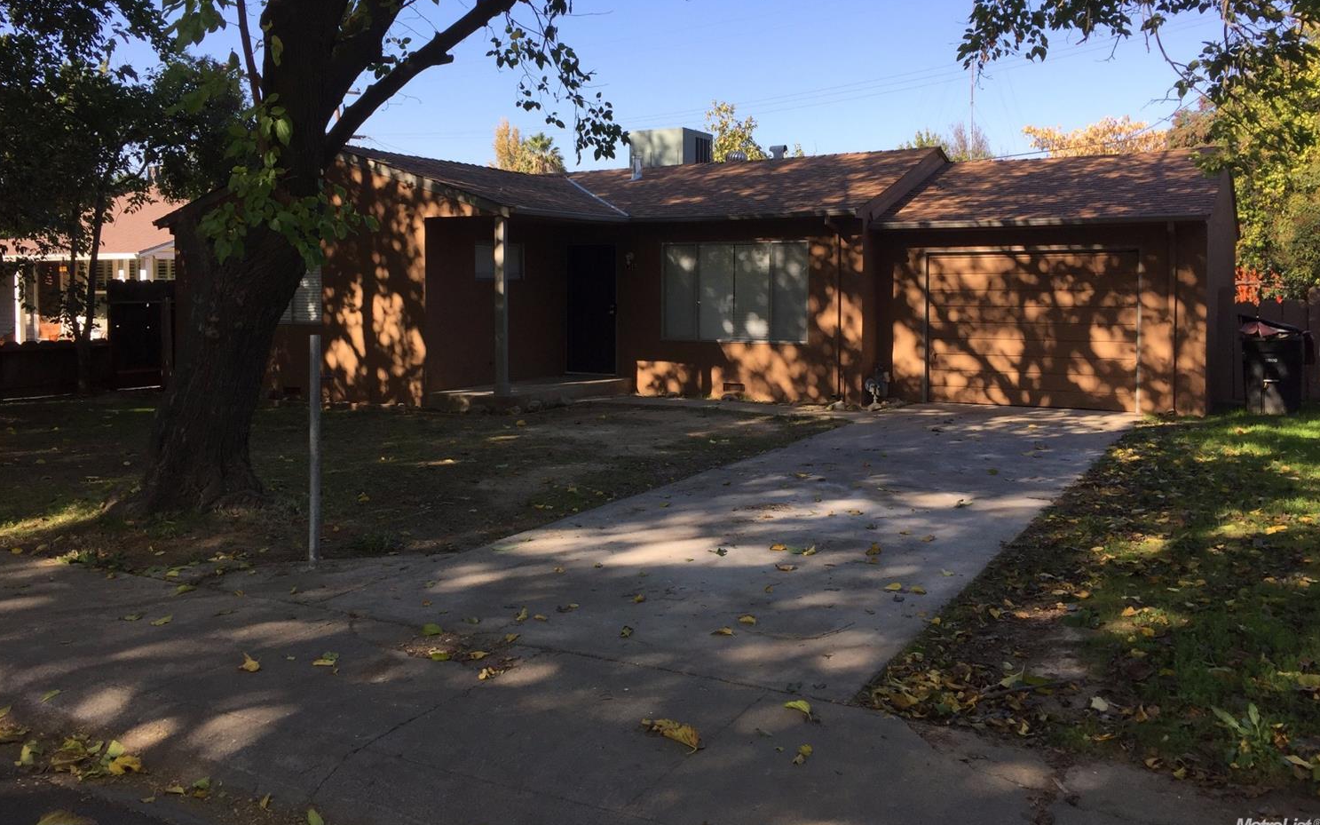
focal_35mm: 31
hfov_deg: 61.2
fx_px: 1115
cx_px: 658
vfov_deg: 40.4
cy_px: 337
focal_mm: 4.15
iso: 32
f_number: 2.2
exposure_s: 1/732
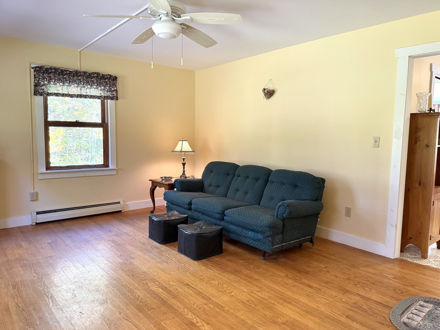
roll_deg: +0.3
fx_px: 305
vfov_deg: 56.8
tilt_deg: -5.3
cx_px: 220
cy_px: 165
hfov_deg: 71.6
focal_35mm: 24
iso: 250
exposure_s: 1/60
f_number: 1.78
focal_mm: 6.76
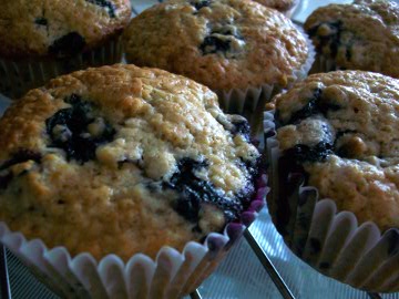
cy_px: 150
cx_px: 200
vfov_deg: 44.2
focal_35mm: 32
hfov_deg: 56.8
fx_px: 369
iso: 160
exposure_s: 1/8
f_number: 2.8
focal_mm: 5.7
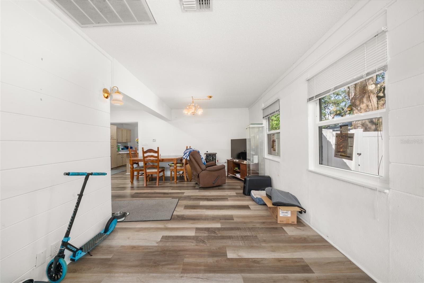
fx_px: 141
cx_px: 212
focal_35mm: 12
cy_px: 142
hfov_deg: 112.6
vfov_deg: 90.0
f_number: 11
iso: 400
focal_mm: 12
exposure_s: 1/4
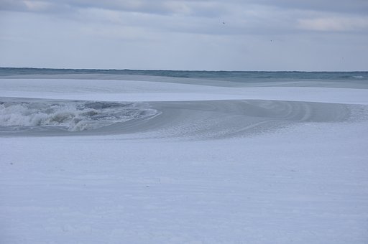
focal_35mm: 158
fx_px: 1608
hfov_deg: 13.1
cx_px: 184
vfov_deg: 8.7
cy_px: 122
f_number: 10
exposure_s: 1/640
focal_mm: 105
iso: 400
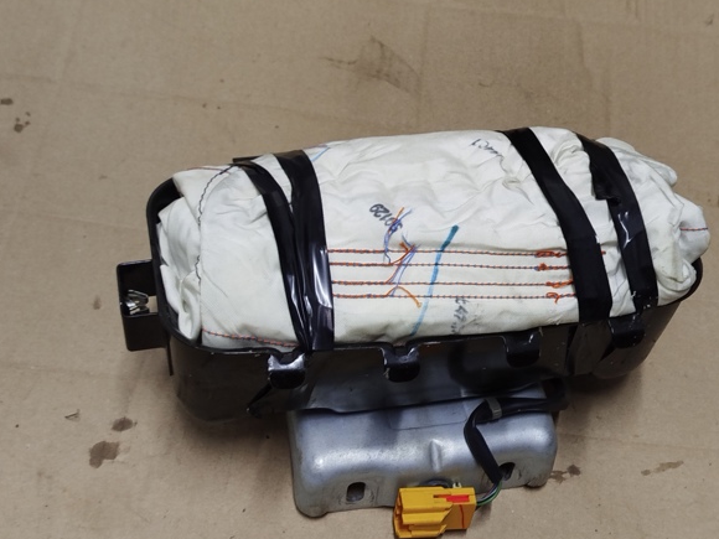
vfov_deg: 27.5
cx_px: 388
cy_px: 280
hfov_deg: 36.2
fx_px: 1101
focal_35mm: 53
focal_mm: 5.31
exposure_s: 1/33
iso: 200
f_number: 1.7
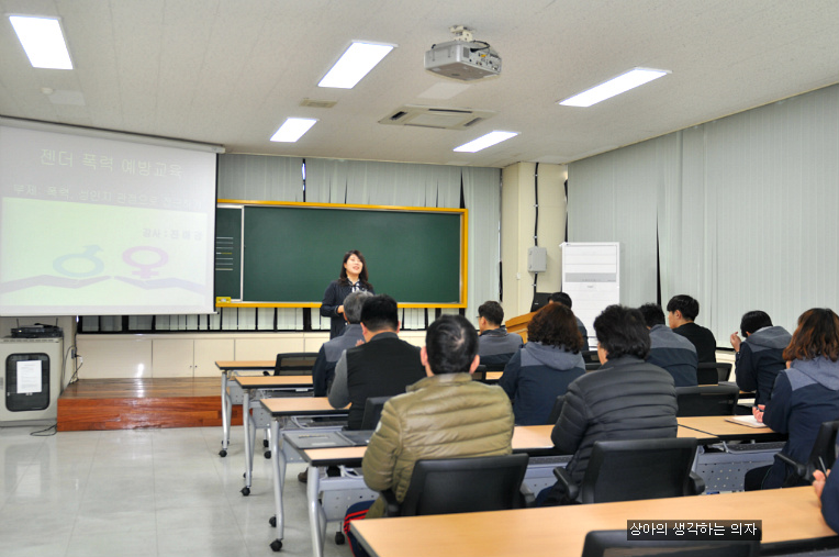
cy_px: 278
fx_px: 838
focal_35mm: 36
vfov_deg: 36.8
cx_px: 420
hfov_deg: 53.2
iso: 200
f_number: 2.8
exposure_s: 1/60
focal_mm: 24
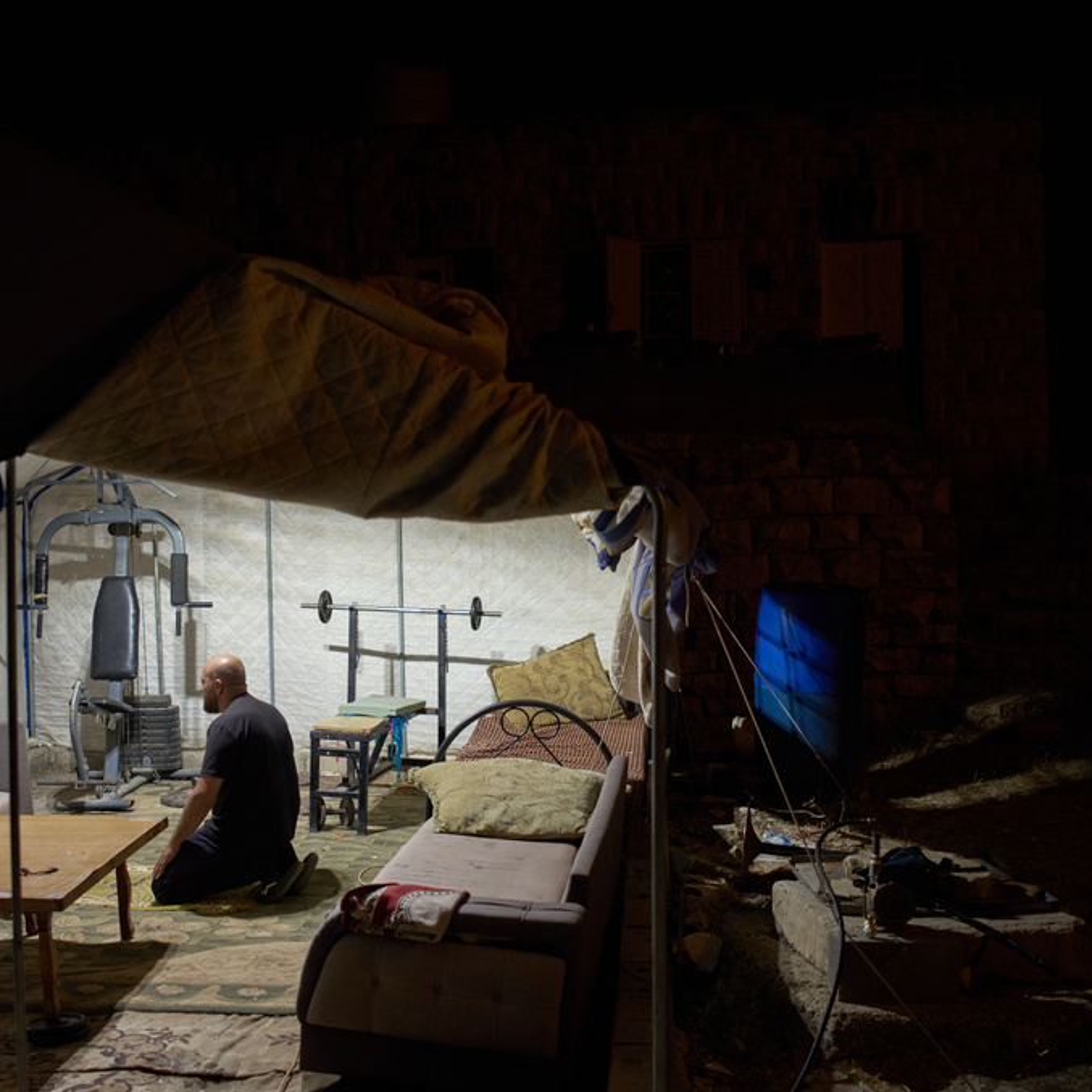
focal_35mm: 45
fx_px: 1606
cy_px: 545
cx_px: 465
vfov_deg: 37.6
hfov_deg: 37.5
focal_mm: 35
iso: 1000
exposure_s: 1/320
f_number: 2
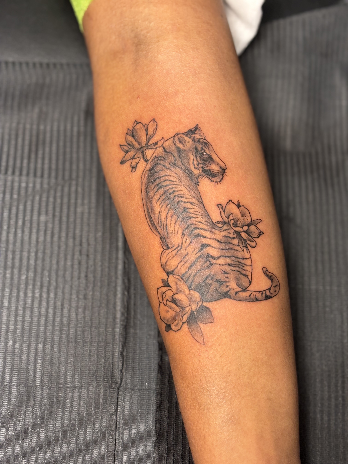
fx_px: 697
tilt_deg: -70.9
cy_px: 232
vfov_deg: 36.8
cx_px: 174
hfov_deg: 28.0
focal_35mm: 52
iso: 100
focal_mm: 5.96
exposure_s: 1/60
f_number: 1.6
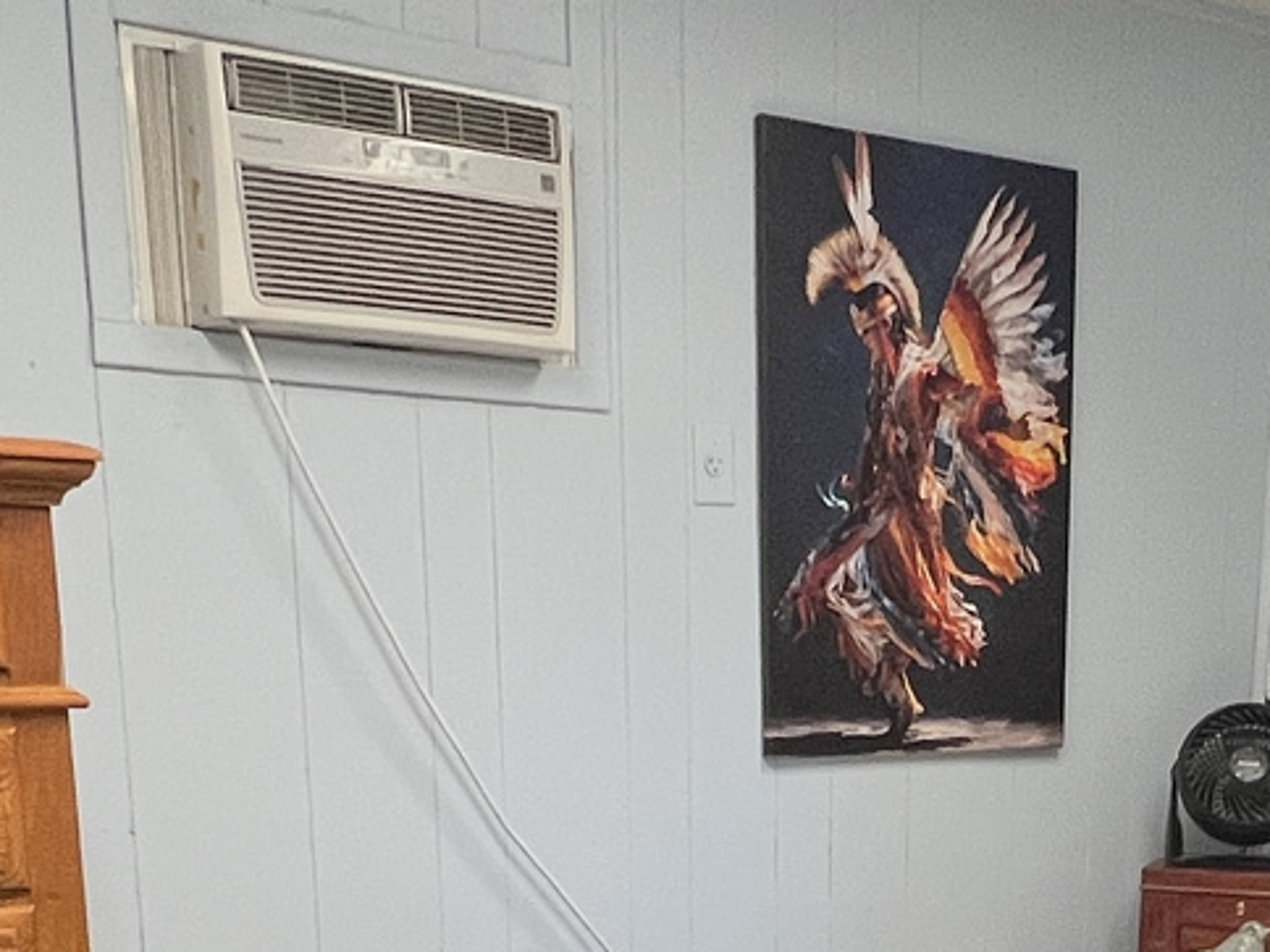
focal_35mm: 55
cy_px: 1167
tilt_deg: -15.8
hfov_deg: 33.7
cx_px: 1050
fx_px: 2018
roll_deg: -1.6
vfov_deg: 24.0
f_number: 1.8
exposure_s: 1/60
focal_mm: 1.57
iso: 160
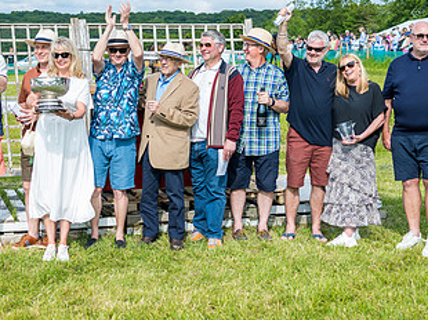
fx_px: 828
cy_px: 147
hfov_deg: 28.8
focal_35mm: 67
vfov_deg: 21.9
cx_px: 148
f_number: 4.5
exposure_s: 1/250
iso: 50
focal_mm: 34
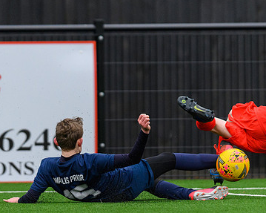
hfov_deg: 2.1
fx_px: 7414
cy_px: 111
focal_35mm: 942
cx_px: 131
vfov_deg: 1.6
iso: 2800
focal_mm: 400
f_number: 2.8
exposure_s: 1/2000
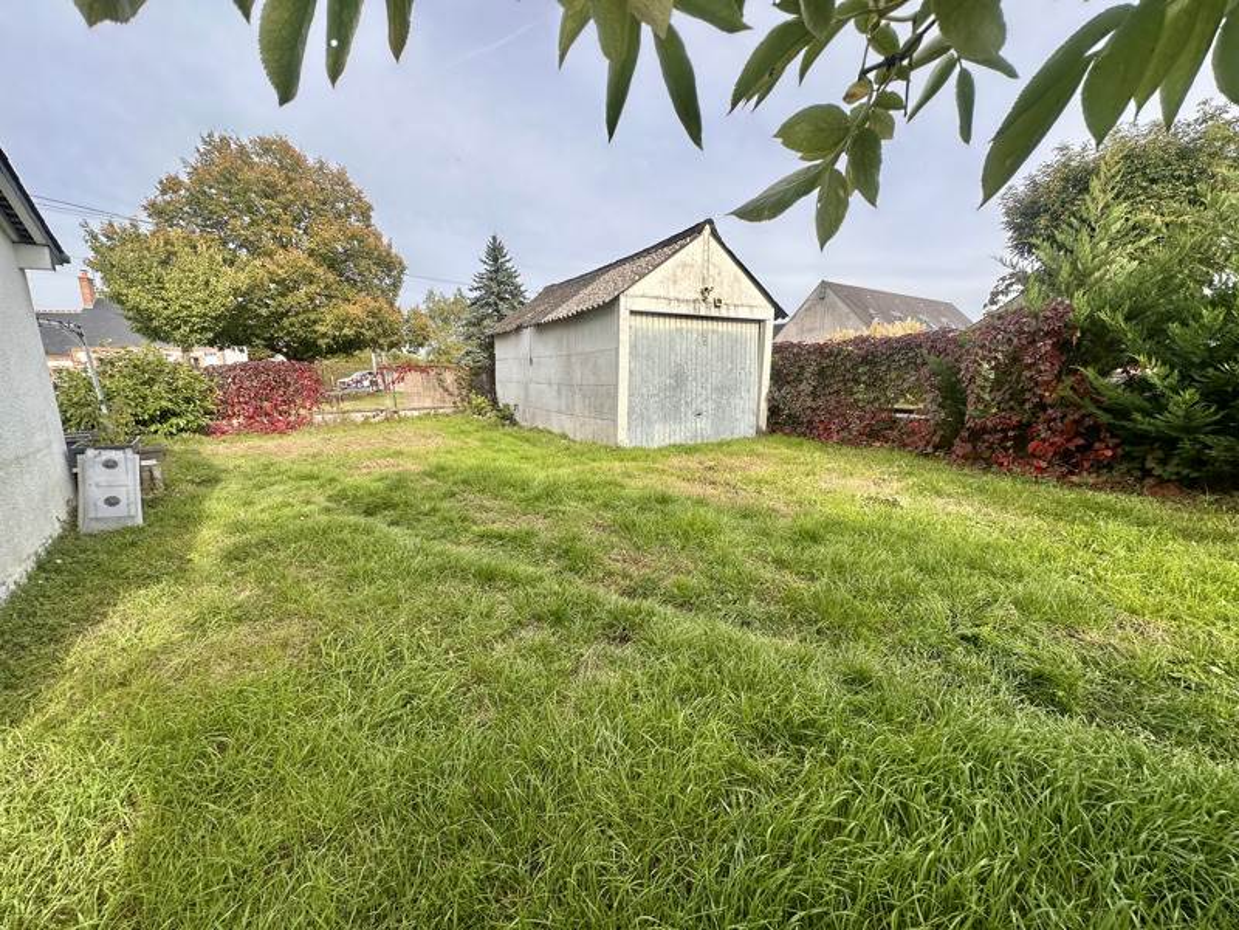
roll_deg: +1.5
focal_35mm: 14
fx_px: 501
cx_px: 620
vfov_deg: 85.7
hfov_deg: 102.1
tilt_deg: -10.8
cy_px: 465
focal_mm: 2.22
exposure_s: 1/910
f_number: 2.2
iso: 40
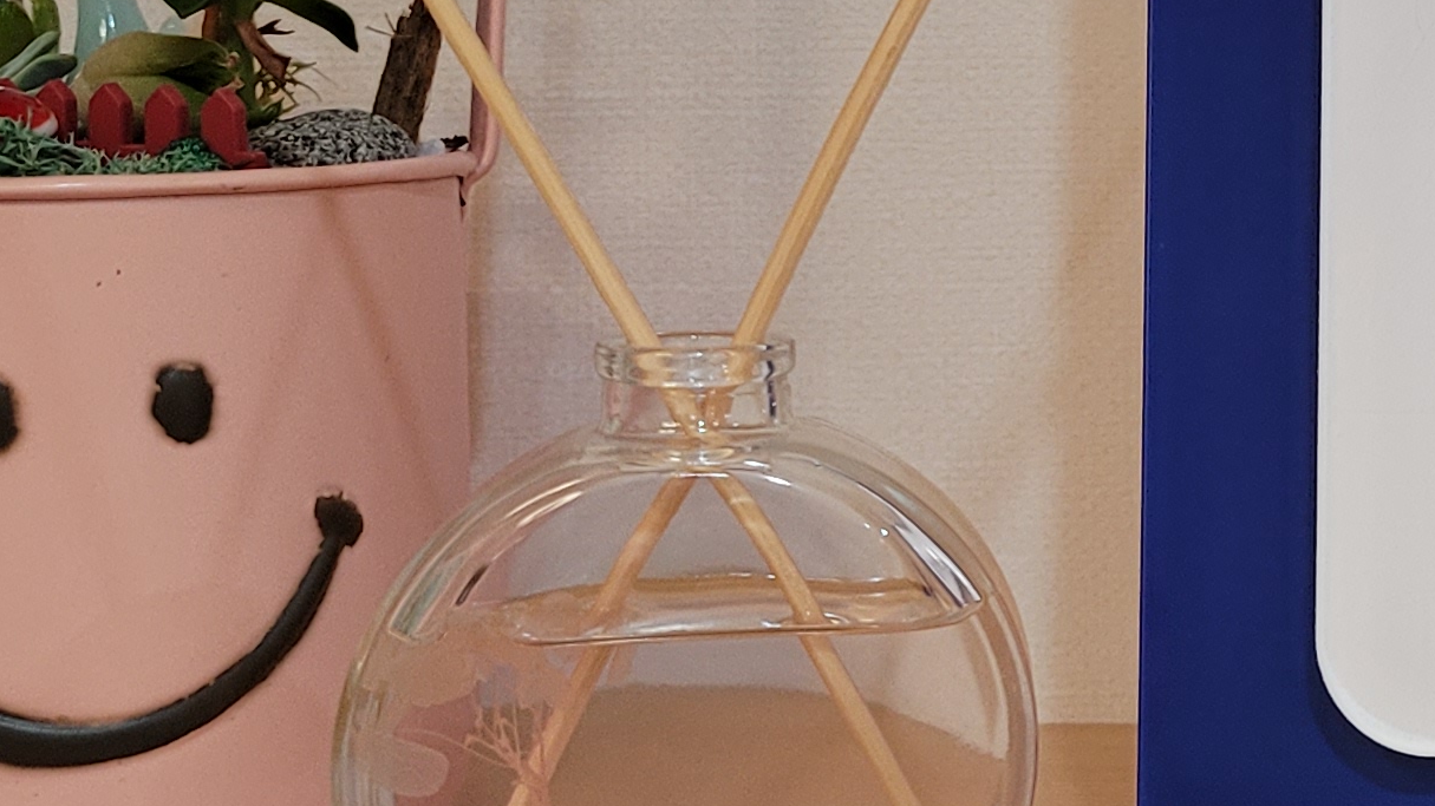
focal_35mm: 94
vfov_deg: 12.8
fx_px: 3576
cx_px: 1791
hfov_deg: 20.9
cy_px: 74
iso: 200
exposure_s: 1/119
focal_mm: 5.4
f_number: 1.8
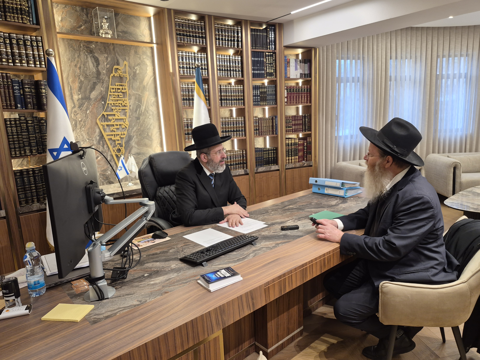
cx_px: 240
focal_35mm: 23
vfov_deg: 58.9
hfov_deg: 73.9
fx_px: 319
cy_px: 180
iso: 160
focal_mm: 5.4
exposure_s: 1/100
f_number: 1.8
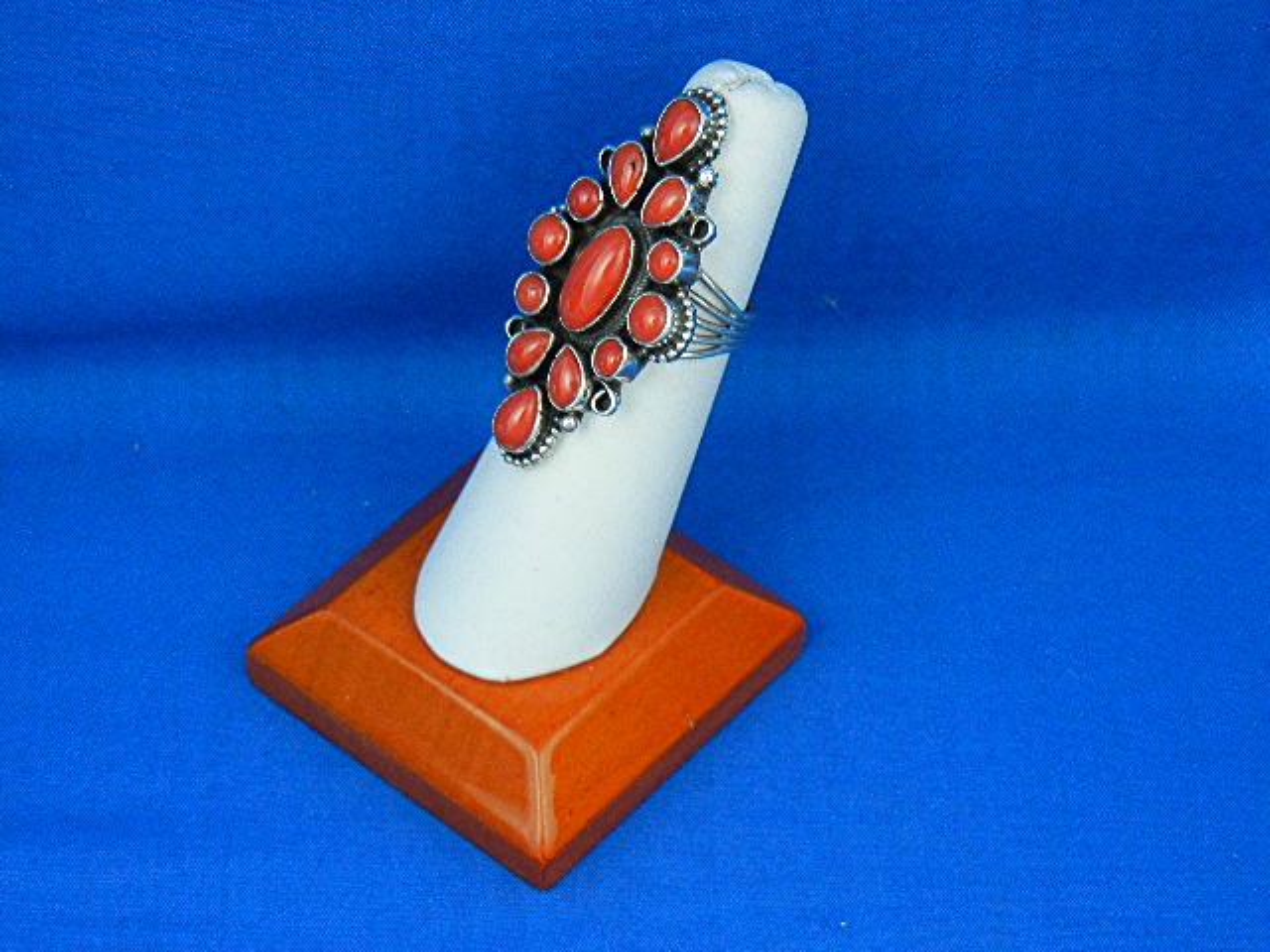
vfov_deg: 16.6
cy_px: 476
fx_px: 3265
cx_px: 635
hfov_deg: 22.0
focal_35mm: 89
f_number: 4.4
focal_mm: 16
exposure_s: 1/6.1
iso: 200
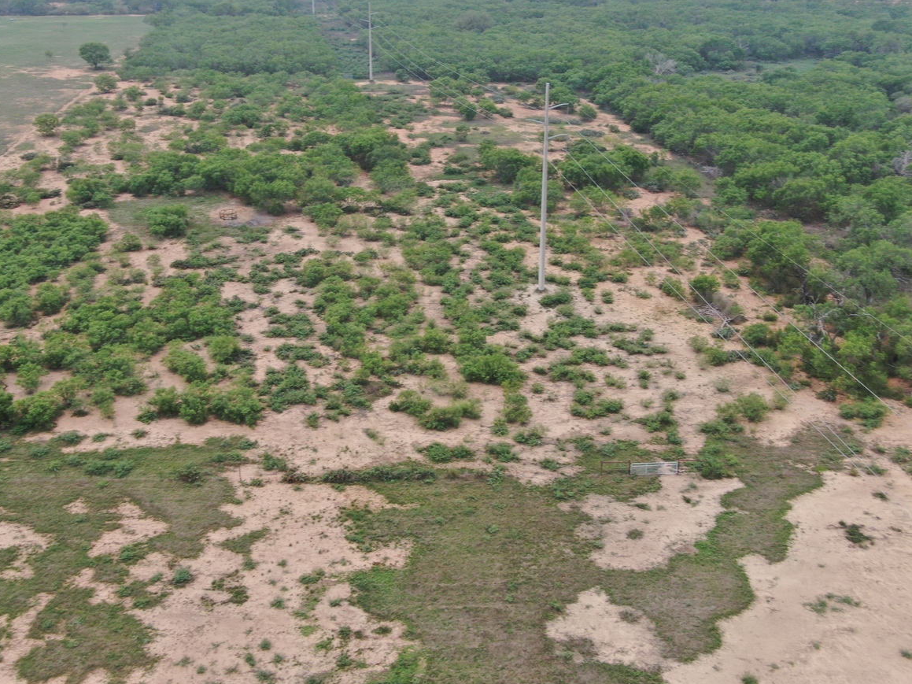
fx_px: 1080
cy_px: 272
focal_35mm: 41
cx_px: 410
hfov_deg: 45.7
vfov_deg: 35.0
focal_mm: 5.57
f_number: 3.2
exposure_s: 1/240
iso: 100
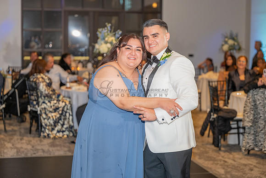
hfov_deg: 28.8
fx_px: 517
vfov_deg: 19.5
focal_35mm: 70
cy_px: 89
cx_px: 133
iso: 1000
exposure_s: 1/125
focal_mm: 70
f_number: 2.8
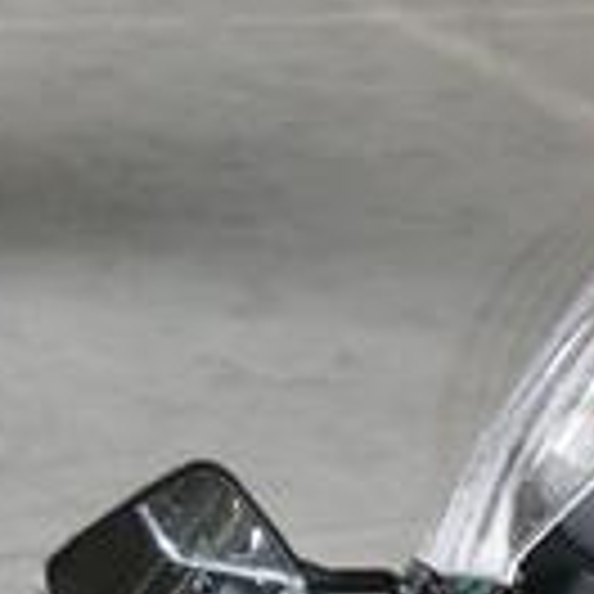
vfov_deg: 8.9
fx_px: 3727
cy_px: 839
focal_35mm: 192
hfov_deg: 8.6
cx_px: 1190
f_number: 4.8
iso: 1400
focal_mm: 32
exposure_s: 1/60
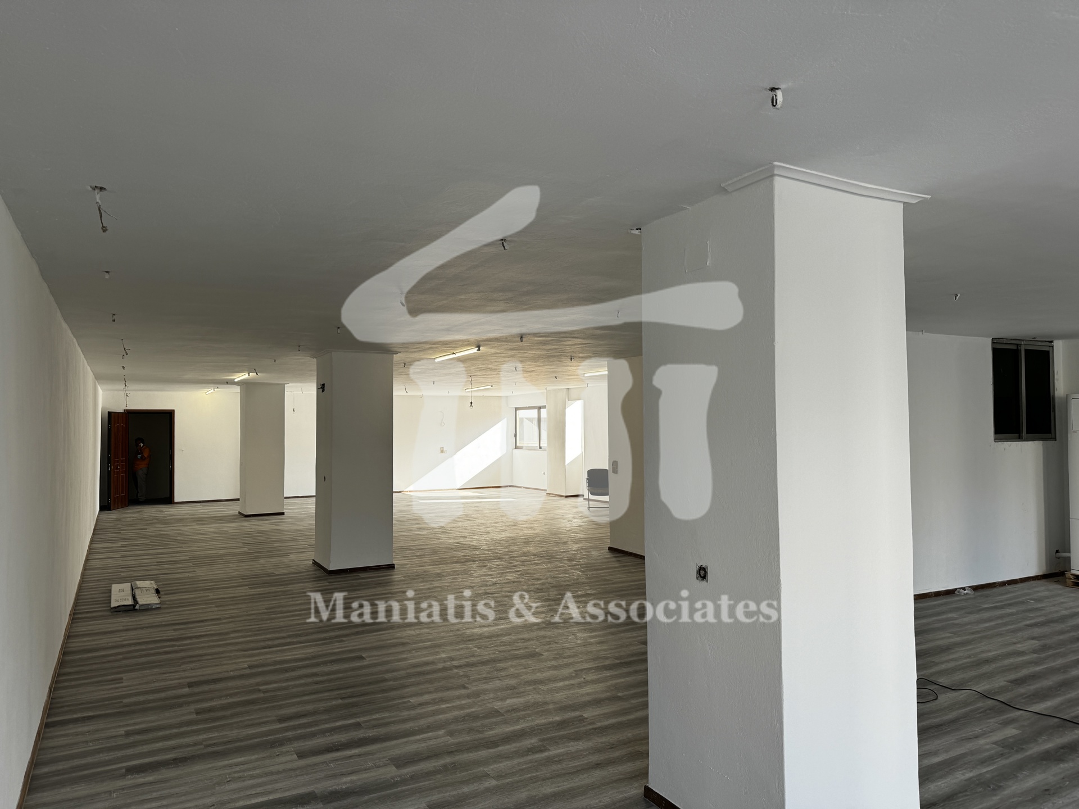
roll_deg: +0.2
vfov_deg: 56.8
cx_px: 540
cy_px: 404
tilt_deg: +0.9
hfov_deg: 71.6
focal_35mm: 24
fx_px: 748
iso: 80
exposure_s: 1/193
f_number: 1.78
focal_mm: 6.76
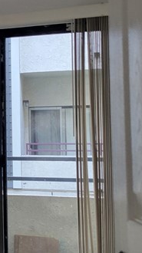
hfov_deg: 11.2
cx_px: -209
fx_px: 591
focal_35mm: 88
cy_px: 127
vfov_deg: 24.2
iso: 125
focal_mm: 5.4
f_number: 1.8
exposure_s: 1/120
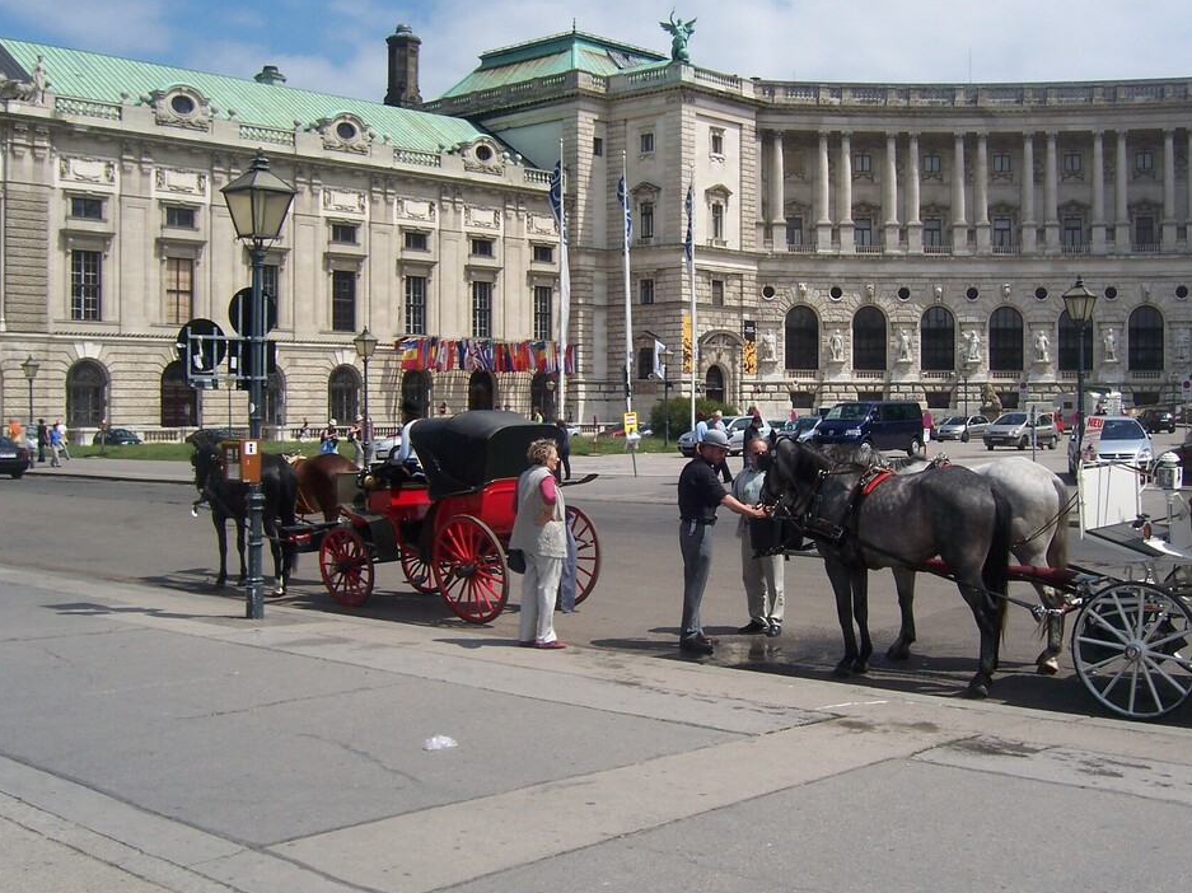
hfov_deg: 45.7
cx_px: 663
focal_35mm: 41
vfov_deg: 35.1
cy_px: 393
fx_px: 1411
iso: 80
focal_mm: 6.2
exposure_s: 1/800
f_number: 4.5
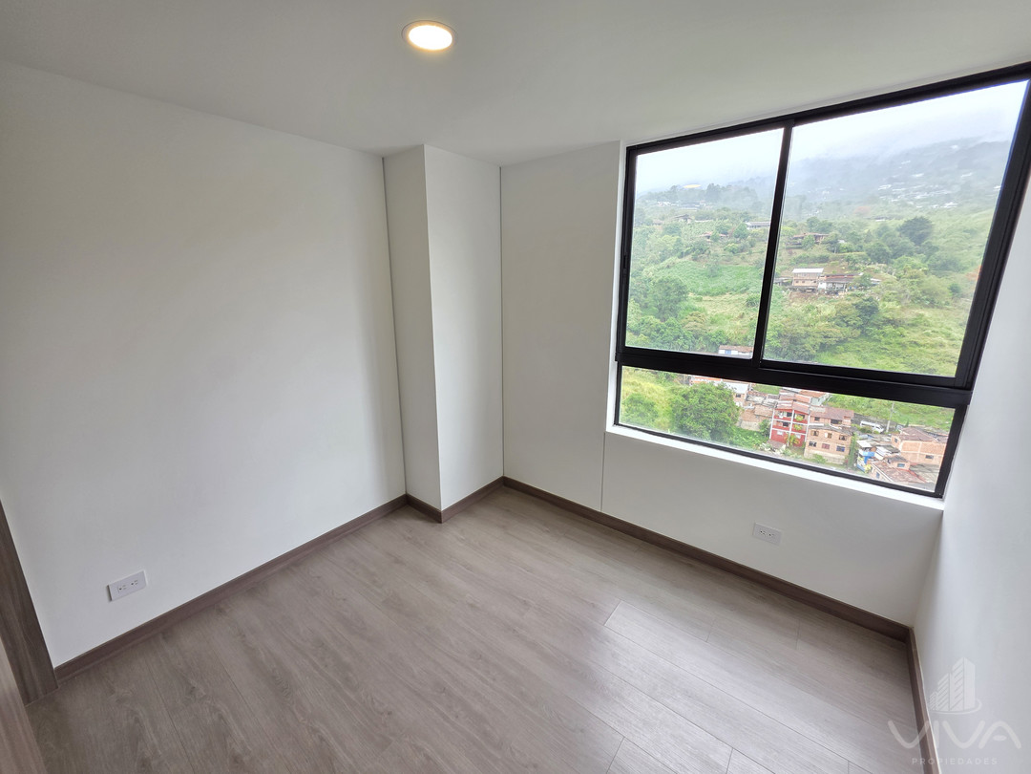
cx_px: 516
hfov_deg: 106.2
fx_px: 387
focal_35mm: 13
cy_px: 387
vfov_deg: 89.9
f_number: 1.9
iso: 50
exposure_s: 1/120
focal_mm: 2.2
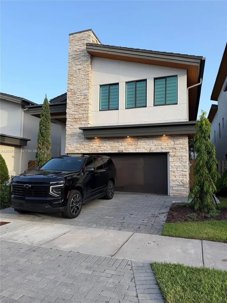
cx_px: 114
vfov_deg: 71.6
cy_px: 152
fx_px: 210
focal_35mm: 24
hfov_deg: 56.8
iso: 80
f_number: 1.78
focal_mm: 6.76
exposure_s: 1/1139
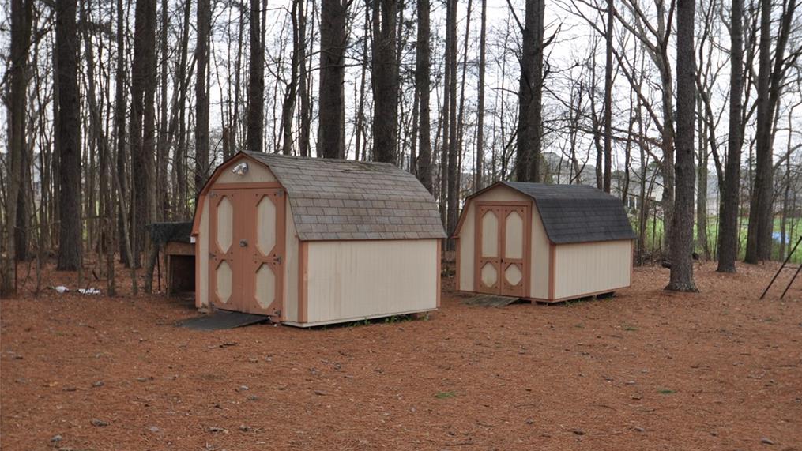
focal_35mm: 38
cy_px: 241
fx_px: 808
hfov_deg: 52.8
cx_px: 404
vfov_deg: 31.2
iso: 250
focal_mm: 24
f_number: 5.6
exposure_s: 1/125
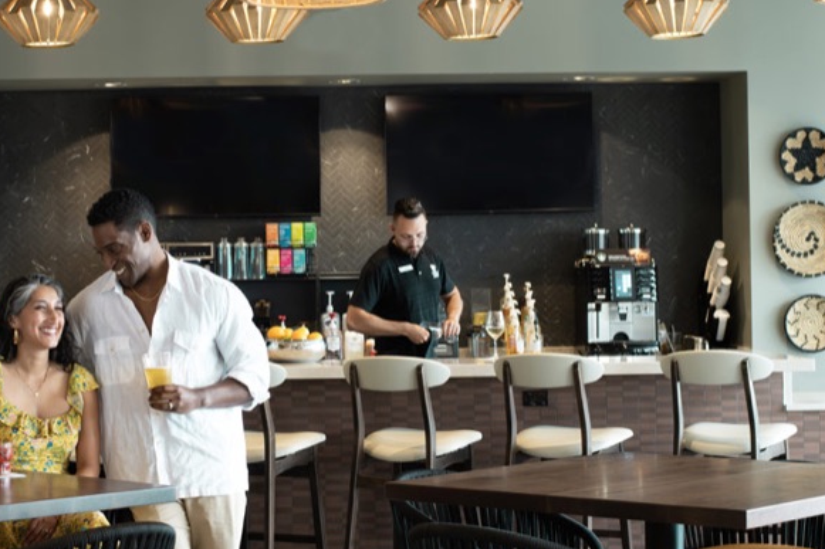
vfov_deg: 15.9
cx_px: 308
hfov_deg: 23.6
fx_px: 1970
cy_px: 243
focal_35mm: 86
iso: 800
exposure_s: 1/40
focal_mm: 50
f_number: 5
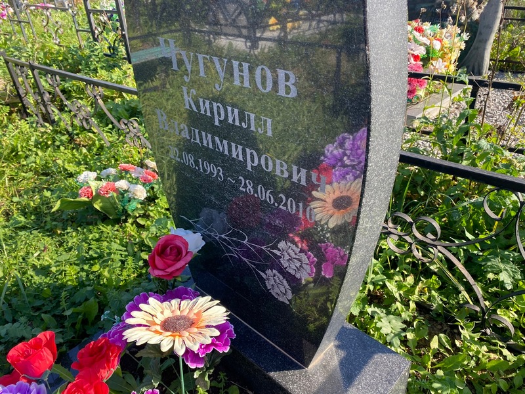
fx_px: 394
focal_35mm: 26
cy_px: 197
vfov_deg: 53.1
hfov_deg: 67.3
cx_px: 262
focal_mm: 4.25
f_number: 1.8
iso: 32
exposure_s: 1/417
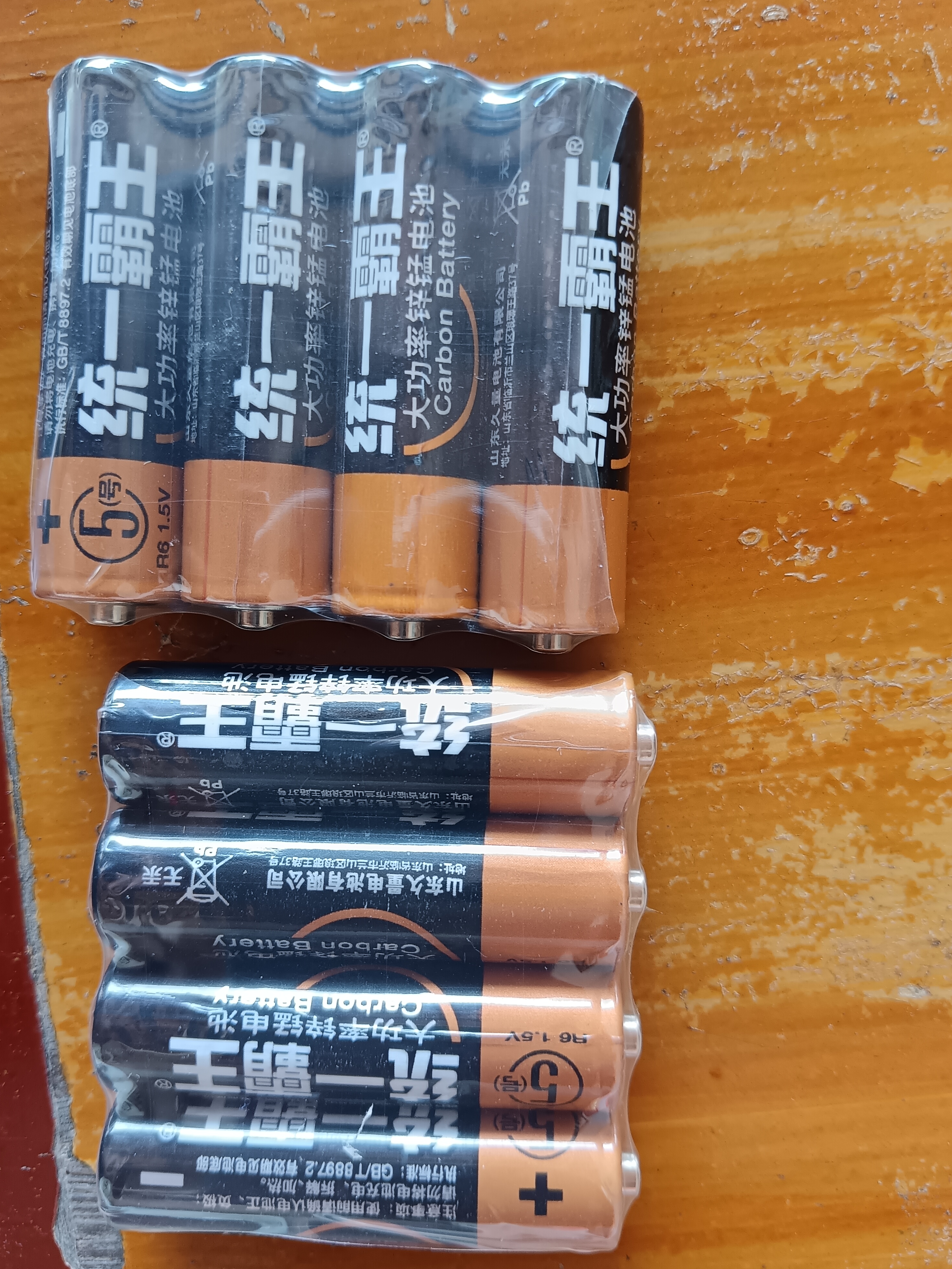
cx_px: 474
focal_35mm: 28
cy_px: 649
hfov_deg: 49.8
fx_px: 1027
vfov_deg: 63.4
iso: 334
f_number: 1.8
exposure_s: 1/33.3
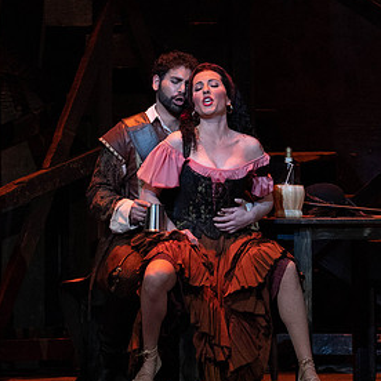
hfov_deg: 3.8
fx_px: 5765
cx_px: 129
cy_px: 71
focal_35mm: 463
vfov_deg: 3.8
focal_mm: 200
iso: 6400
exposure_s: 1/250
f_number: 7.1
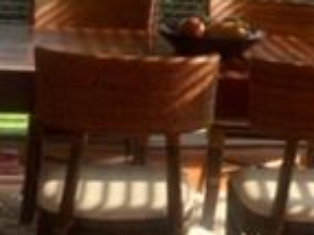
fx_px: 1224
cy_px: 37
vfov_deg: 10.9
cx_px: 416
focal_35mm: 135
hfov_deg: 14.0
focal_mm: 4.15
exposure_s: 1/377
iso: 32
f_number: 2.2
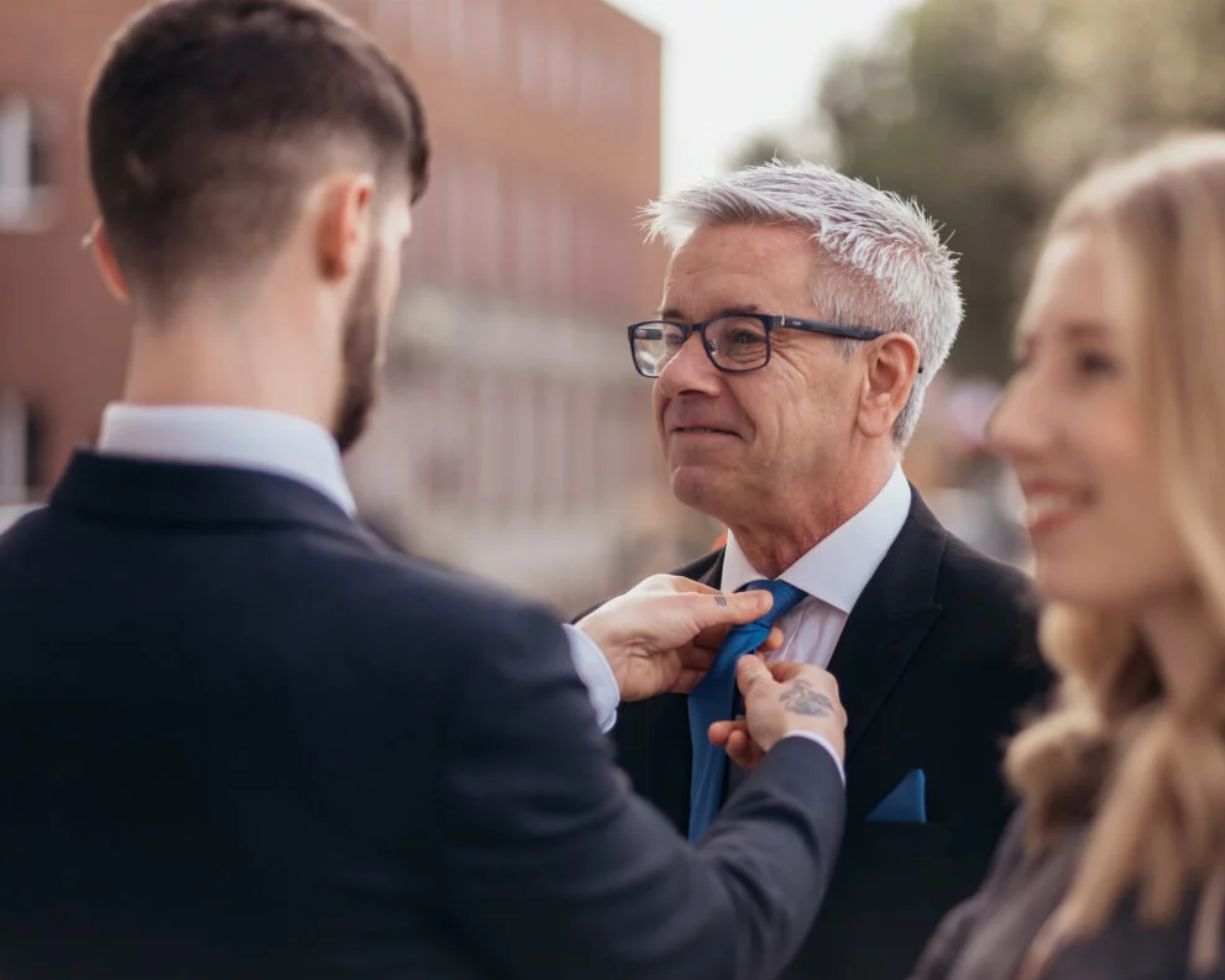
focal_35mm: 97
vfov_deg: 15.9
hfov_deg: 19.7
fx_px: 3517
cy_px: 493
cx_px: 733
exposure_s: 1/750
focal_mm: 56
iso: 125
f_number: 1.4
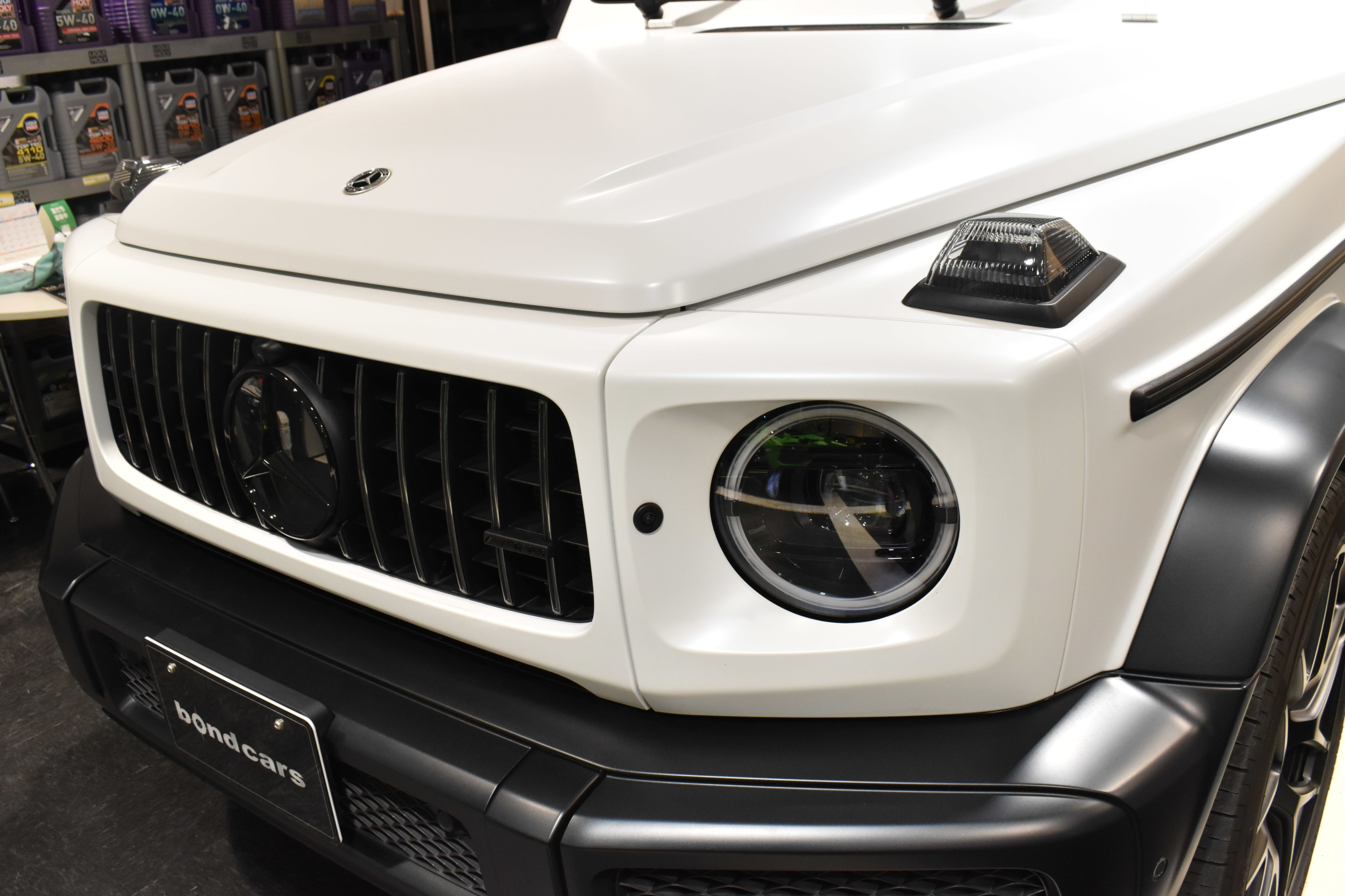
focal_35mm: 33
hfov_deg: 57.2
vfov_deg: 40.0
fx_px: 1233
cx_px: 672
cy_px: 448
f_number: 8
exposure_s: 1/30
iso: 1400
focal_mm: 22
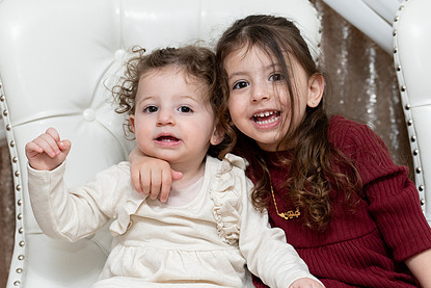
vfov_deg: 13.4
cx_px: 222
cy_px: 182
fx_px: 1222
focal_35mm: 102
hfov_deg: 20.0
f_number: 3.5
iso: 1250
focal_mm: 73
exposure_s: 1/125
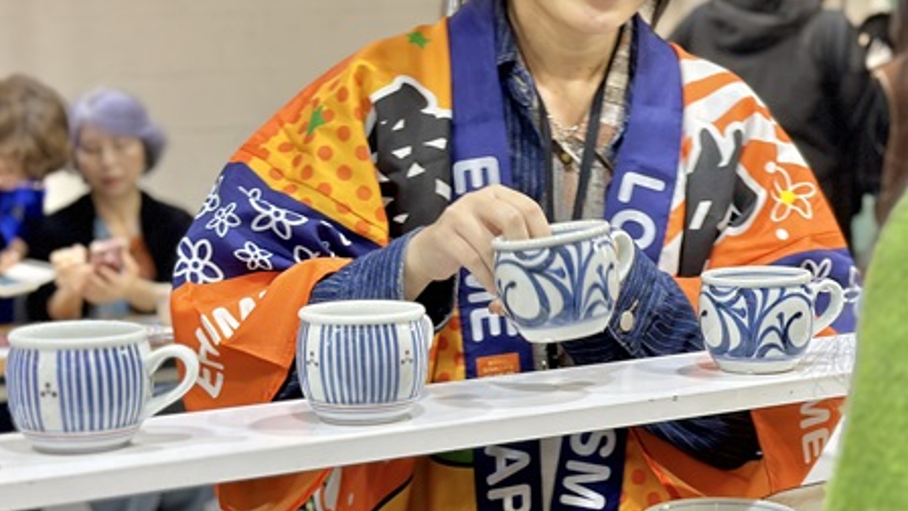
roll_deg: +1.5
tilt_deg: -6.5
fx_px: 2022
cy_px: 239
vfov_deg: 14.4
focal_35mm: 84
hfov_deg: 25.2
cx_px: 584
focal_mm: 6.86
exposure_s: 1/120
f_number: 1.78
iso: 100
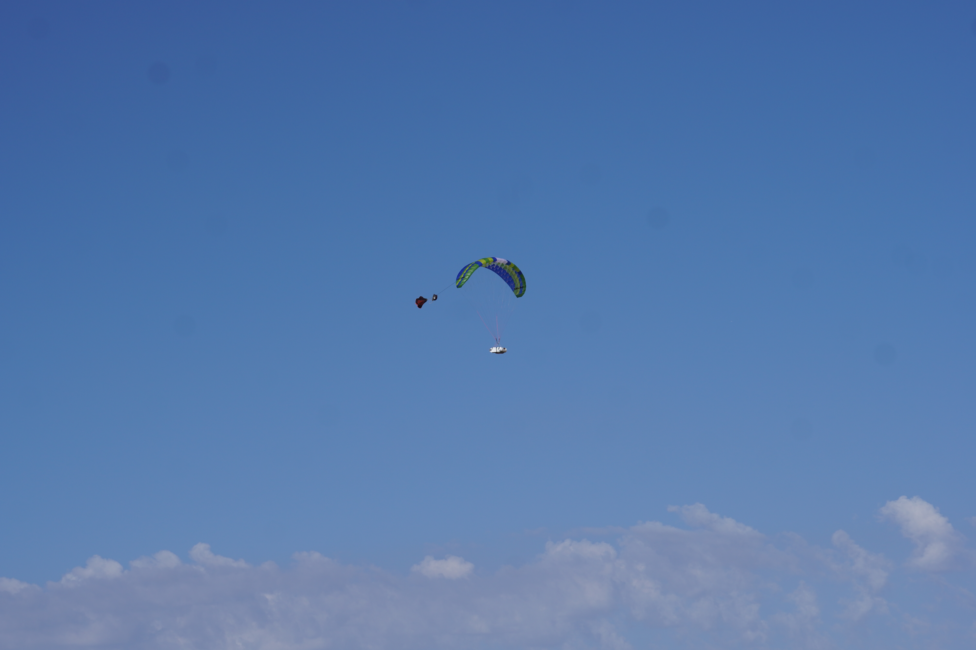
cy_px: 325
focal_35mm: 105
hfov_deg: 19.5
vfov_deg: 13.0
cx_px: 488
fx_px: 2846
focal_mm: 70
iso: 100
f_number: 7.1
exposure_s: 1/800
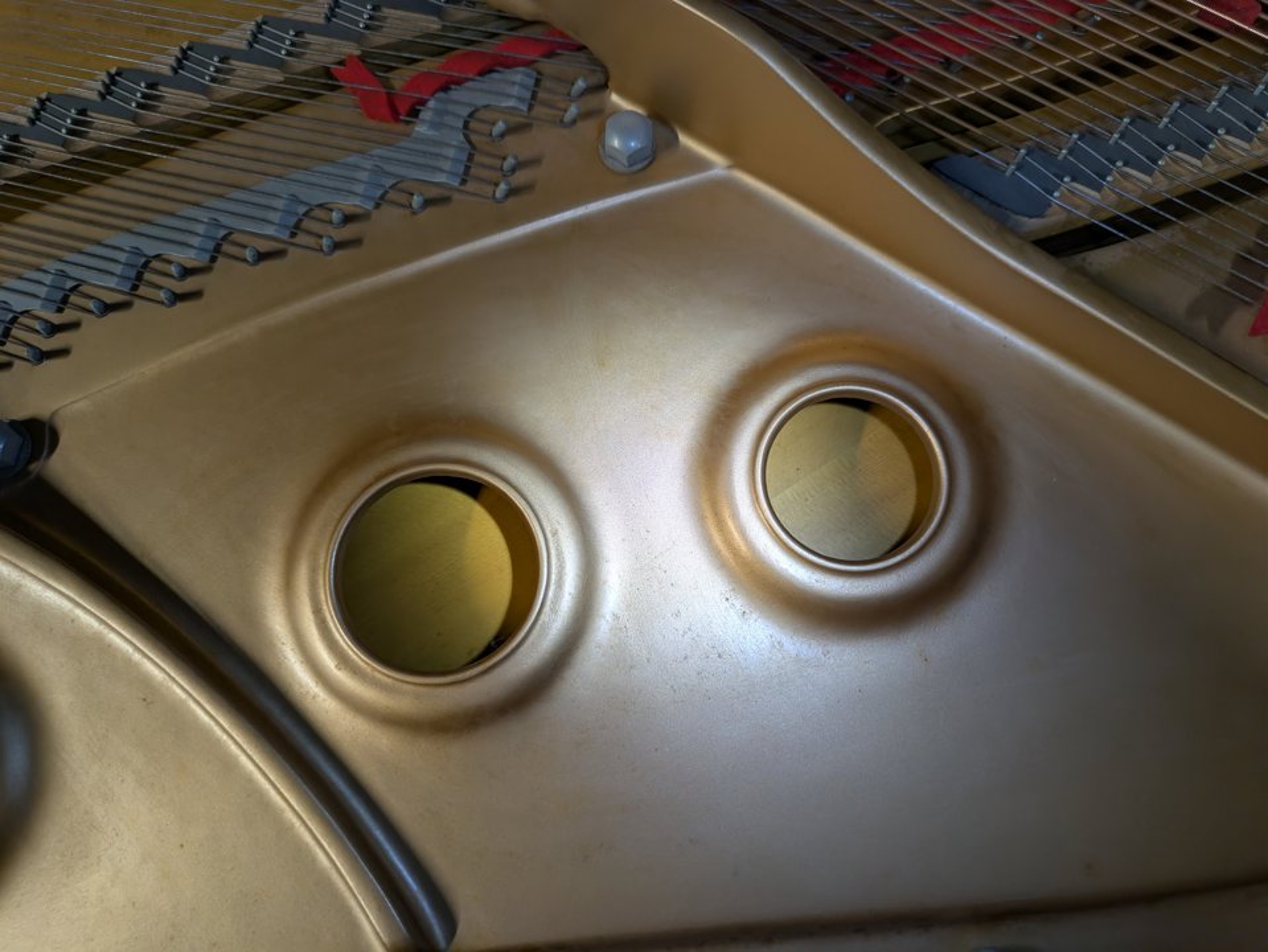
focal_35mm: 25
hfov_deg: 69.4
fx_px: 916
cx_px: 634
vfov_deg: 54.9
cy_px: 476
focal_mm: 5.43
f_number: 1.89
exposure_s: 1/120
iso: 255
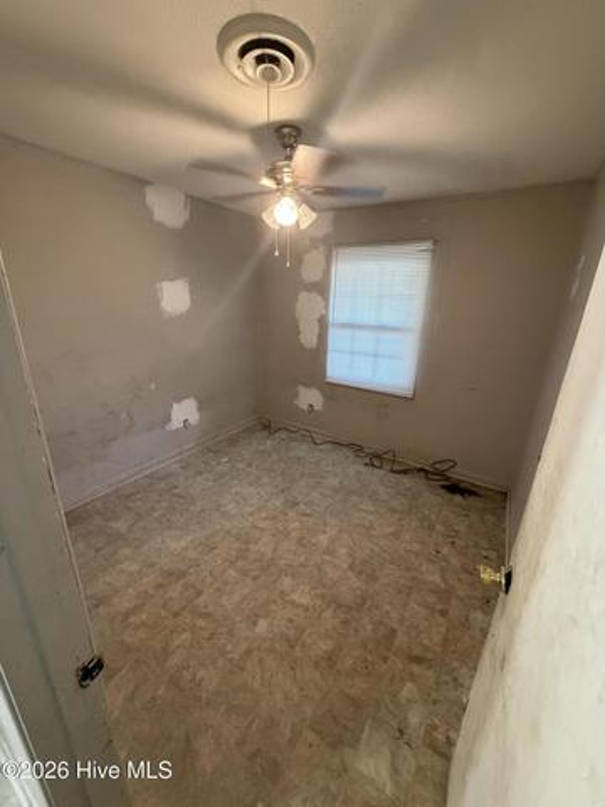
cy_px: 404
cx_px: 302
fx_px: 326
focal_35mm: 14
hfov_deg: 85.7
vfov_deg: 102.1
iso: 640
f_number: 2.2
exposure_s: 1/60
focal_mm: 2.22
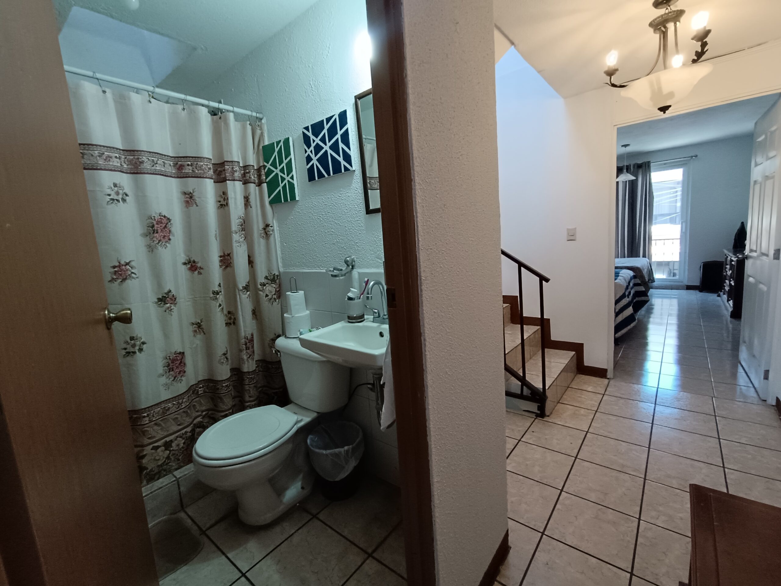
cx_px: 390
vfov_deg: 78.1
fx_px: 361
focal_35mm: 16
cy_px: 293
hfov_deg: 94.5
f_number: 2.2
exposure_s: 1/50
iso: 310
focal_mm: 1.66
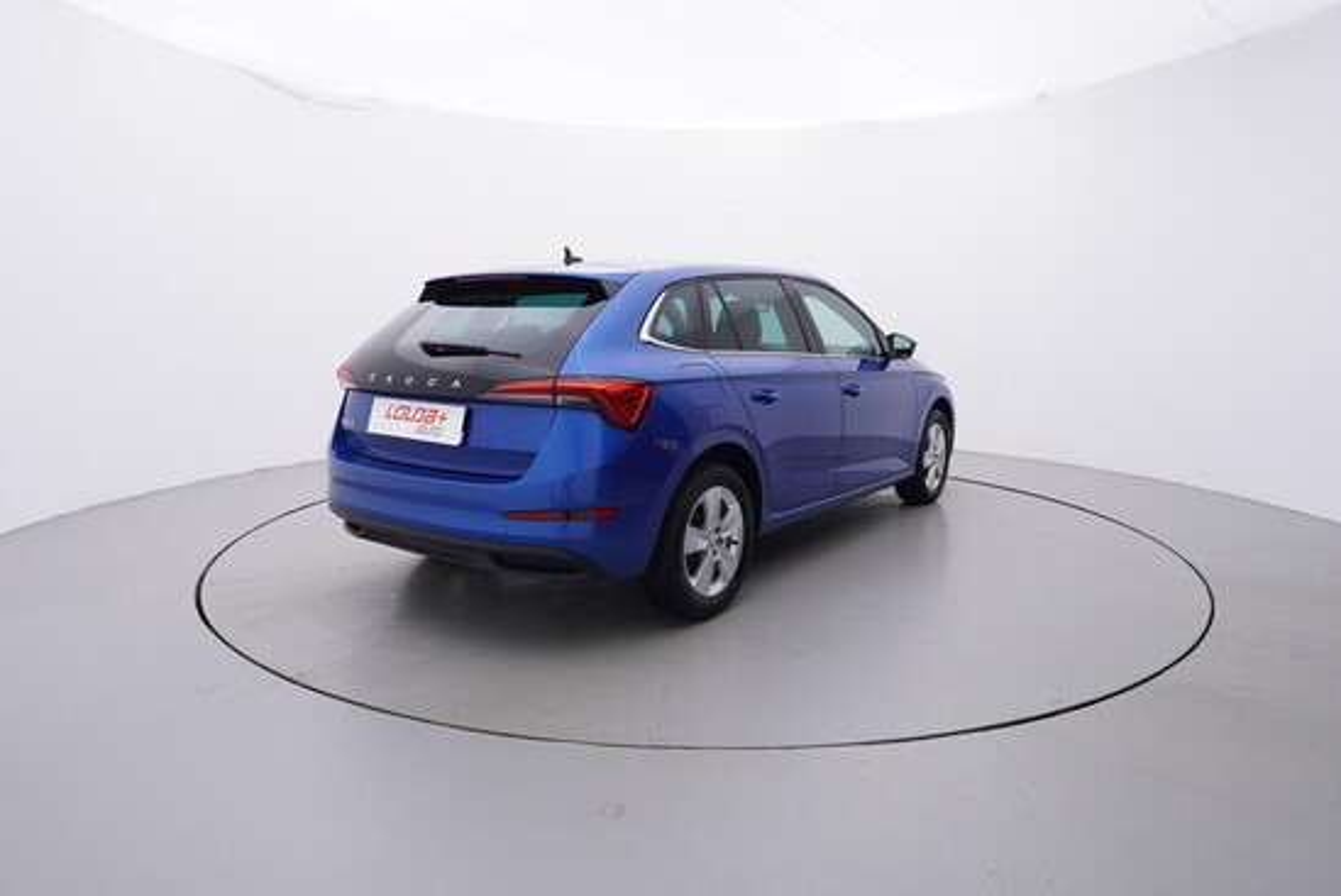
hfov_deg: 77.3
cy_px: 448
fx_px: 839
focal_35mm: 22
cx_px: 670
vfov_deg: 56.2
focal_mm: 15
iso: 200
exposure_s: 1/80
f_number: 5
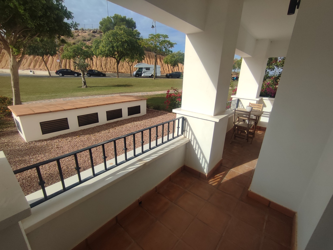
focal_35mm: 16
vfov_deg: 78.2
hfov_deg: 94.5
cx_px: 166
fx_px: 154
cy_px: 125
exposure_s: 1/1748
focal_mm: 1.65
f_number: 2.2
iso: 50
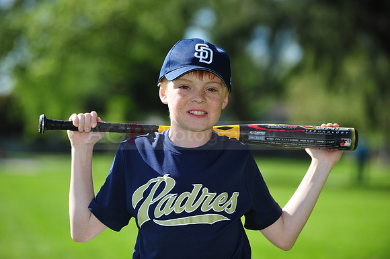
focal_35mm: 200
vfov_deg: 6.9
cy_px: 130
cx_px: 195
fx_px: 2165
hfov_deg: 10.3
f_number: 4.5
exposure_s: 1/1000
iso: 200
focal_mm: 200
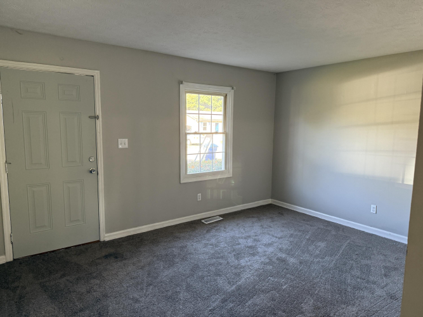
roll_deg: -0.9
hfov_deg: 71.6
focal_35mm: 24
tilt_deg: -5.8
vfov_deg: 56.8
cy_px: 158
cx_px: 212
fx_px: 293
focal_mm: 6.76
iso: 200
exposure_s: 1/60
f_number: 1.78
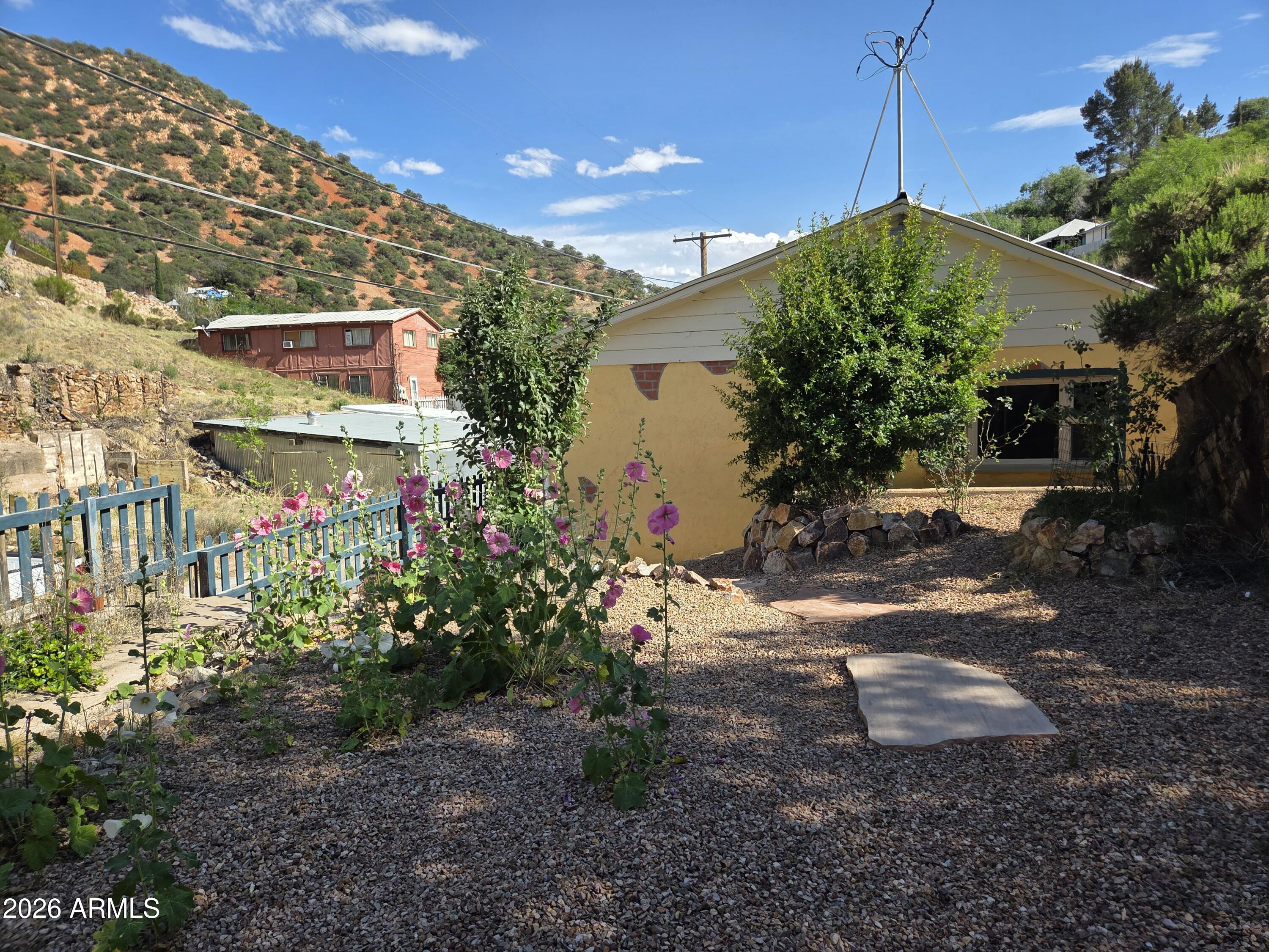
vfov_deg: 58.9
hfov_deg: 73.9
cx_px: 634
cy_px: 476
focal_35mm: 23
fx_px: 843
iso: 80
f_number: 1.8
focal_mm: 5.4
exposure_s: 1/2715
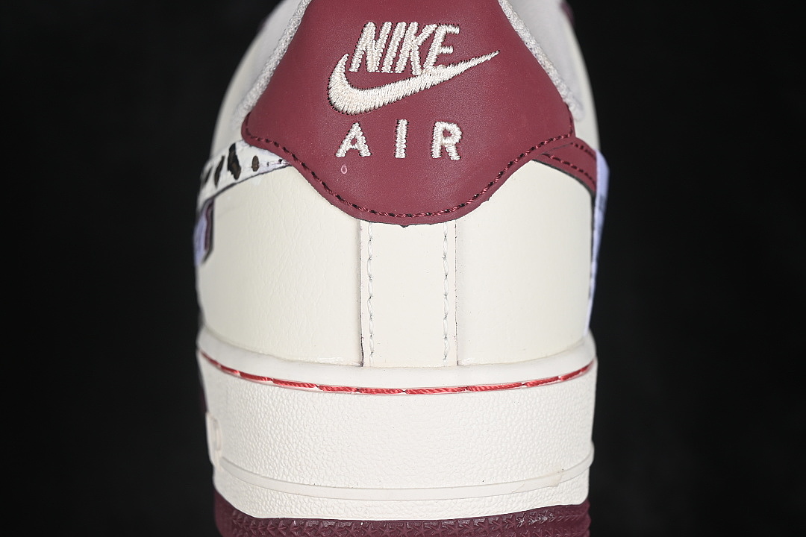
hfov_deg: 27.0
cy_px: 268
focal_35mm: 75
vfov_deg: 18.2
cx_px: 403
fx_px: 1679
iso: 160
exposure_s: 1/80
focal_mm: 50
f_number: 7.1
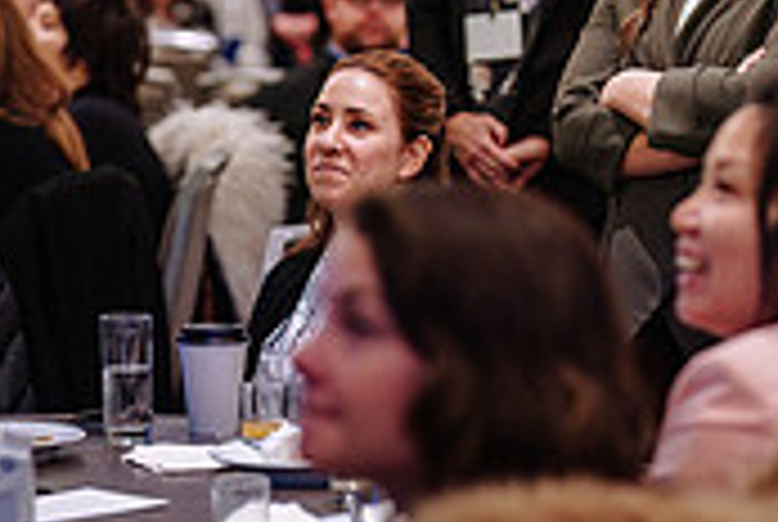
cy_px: 100
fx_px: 3832
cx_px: 360
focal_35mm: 177
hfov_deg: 11.6
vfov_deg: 7.8
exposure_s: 1/500
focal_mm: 50
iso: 2500
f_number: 1.4
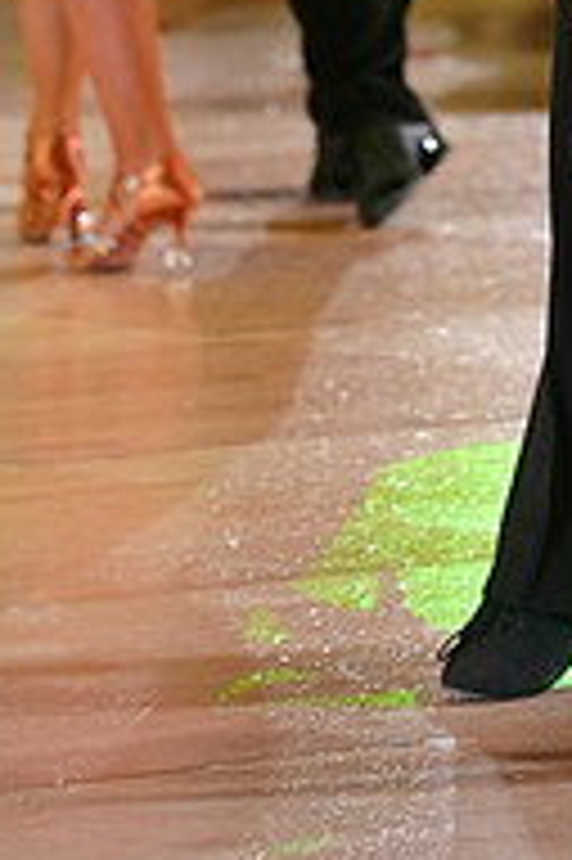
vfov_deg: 4.7
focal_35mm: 441
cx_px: 709
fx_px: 10529
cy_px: -347
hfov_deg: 3.1
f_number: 4
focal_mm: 145
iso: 2500
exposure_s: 1/400
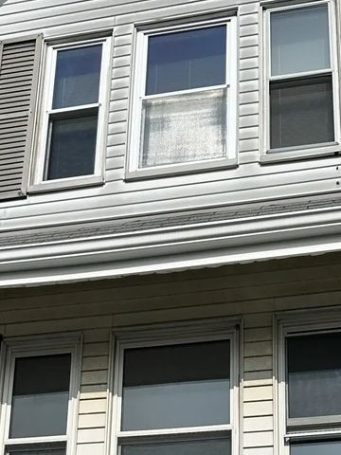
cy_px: 495
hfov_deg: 19.9
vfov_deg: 24.6
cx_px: 167
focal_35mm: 74
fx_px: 972
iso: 50
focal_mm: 5.7
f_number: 1.5
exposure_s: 1/11364
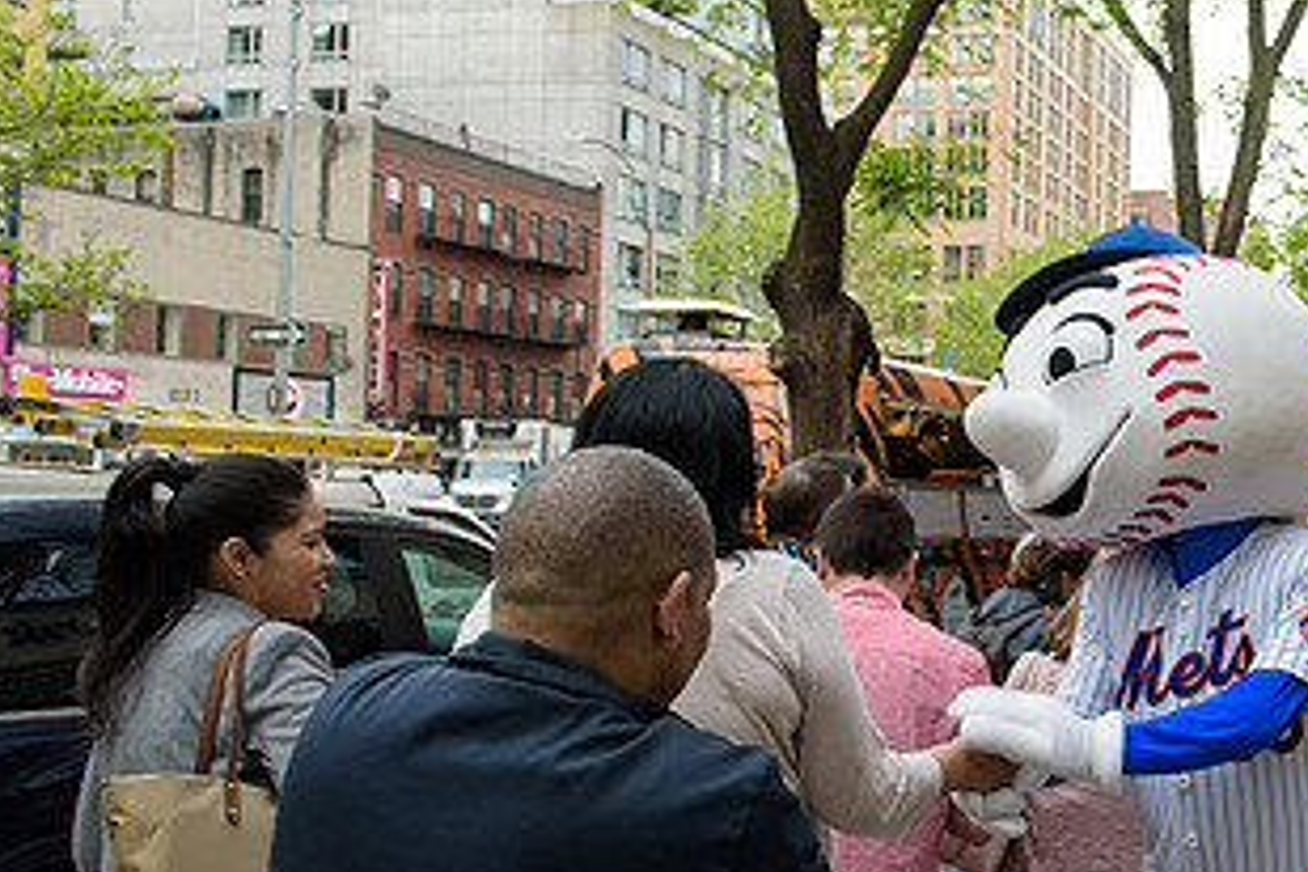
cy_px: 468
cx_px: 1173
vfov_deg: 29.9
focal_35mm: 45
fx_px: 1635
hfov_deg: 40.4
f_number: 4
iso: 200
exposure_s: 1/250
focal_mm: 24
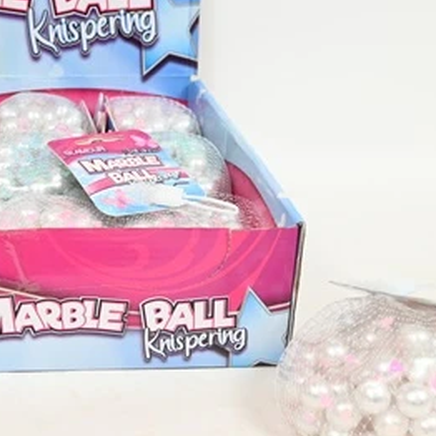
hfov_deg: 21.9
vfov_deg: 22.4
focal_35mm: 77
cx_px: 28
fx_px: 1097
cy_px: 158
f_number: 4
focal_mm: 22
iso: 400
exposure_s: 1/160
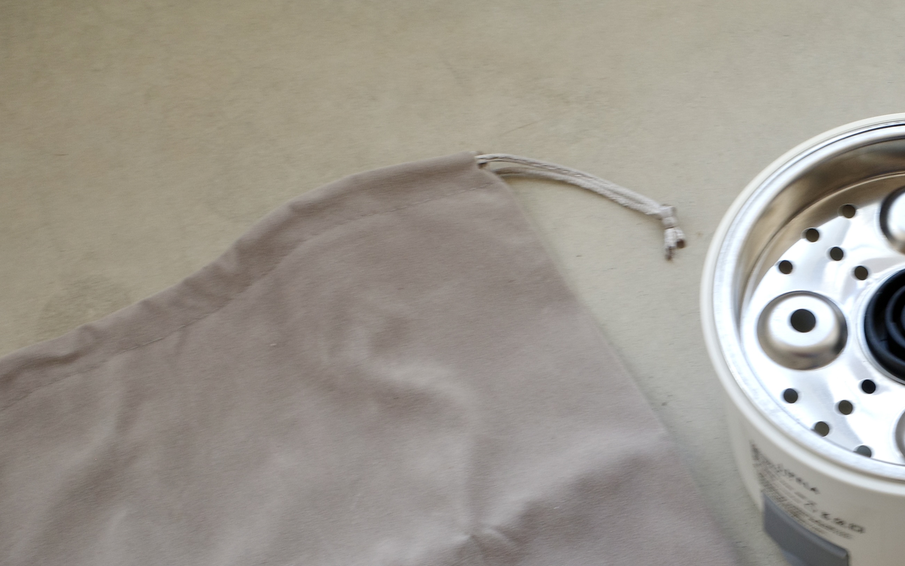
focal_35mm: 66
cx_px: 862
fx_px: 1628
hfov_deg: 29.4
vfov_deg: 19.5
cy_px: 471
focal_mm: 18.3
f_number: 8
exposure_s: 1/6
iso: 100
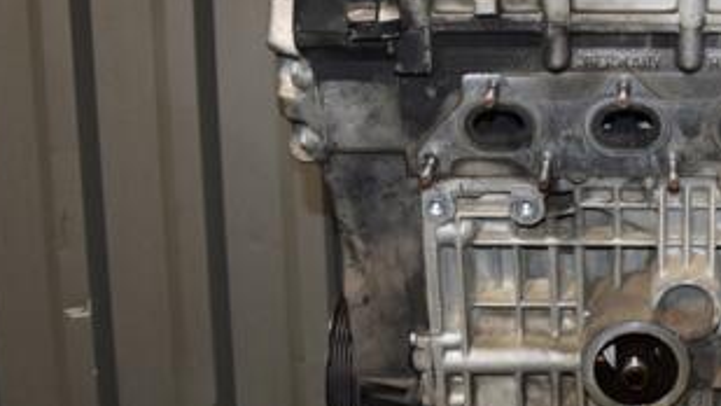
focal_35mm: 64
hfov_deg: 31.5
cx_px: 632
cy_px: 198
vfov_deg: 18.8
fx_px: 1224
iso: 800
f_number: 5
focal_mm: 21
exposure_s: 1/60
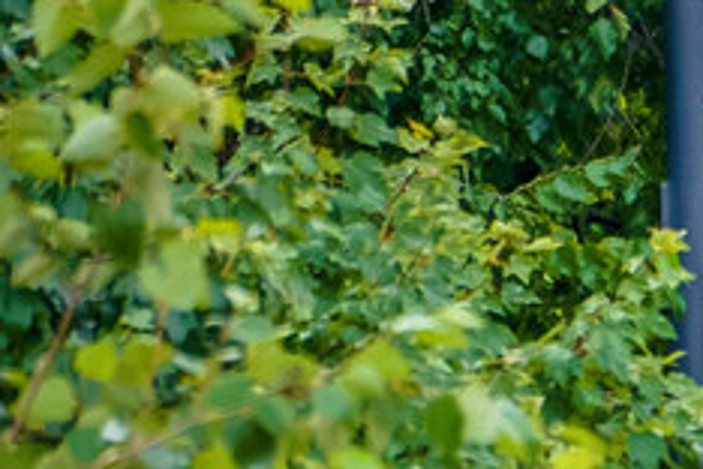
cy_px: 746
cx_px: 2223
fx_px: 24310
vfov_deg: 1.1
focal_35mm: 1245
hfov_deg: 1.6
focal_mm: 194
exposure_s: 1/320
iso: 400
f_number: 5.6
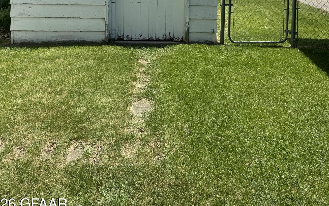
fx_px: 350
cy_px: -26
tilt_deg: -3.1
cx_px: 162
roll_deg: +0.2
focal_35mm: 39
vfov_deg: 29.3
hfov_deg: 50.4
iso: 80
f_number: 1.78
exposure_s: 1/3802
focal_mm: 6.76
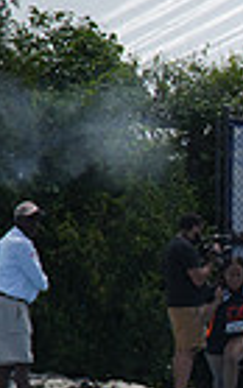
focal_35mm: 1399
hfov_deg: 0.9
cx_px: 802
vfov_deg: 1.5
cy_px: 356
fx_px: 14809
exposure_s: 1/2500
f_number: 5.6
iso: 320
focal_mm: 330
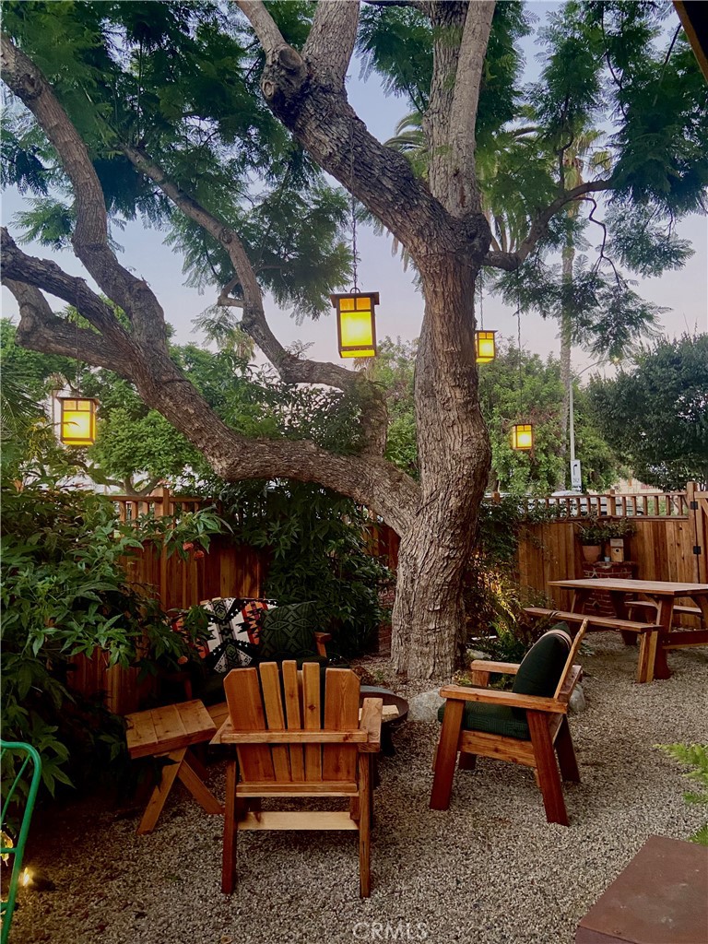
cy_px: 472
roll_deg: +1.2
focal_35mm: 26
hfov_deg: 53.1
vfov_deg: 67.3
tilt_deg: +5.1
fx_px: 709
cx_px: 354
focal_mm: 4.25
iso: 400
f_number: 1.8
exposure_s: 1/60
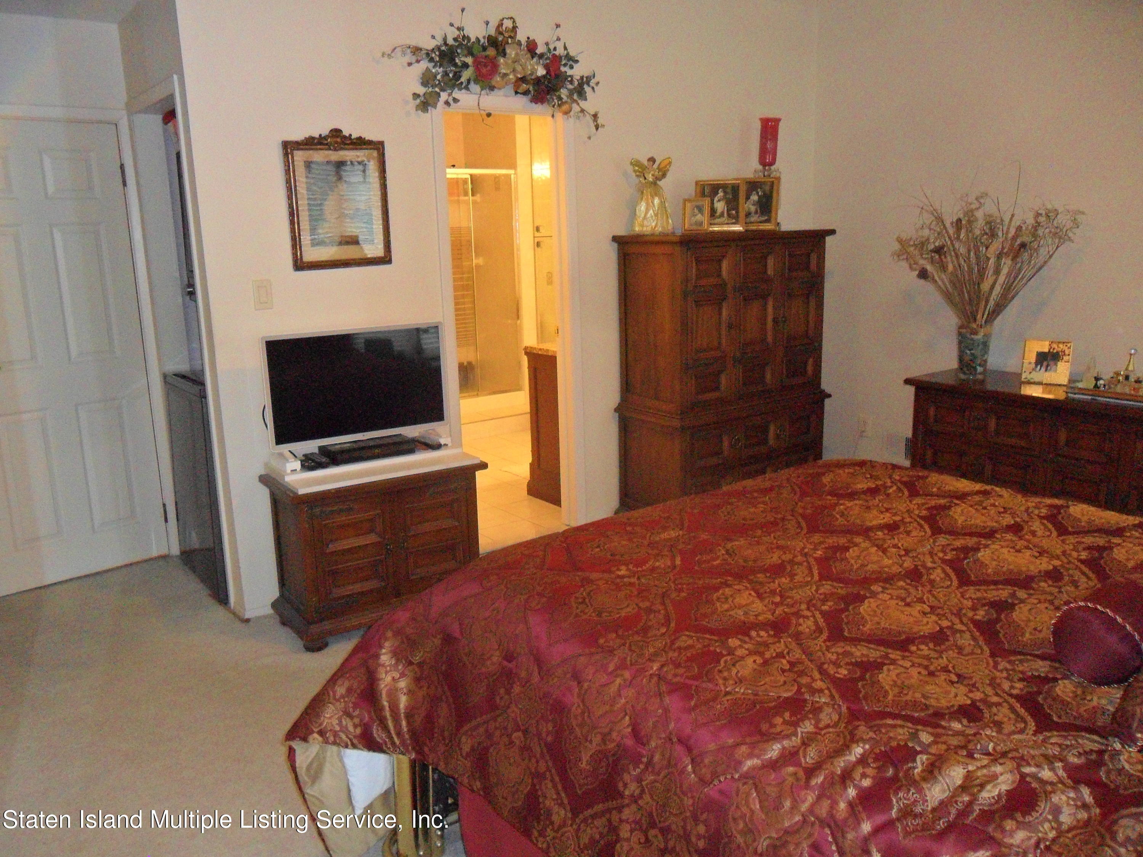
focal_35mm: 27
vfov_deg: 51.4
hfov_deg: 65.3
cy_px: 428
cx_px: 572
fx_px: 892
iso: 400
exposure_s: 1/15
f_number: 3.5
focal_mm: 4.9
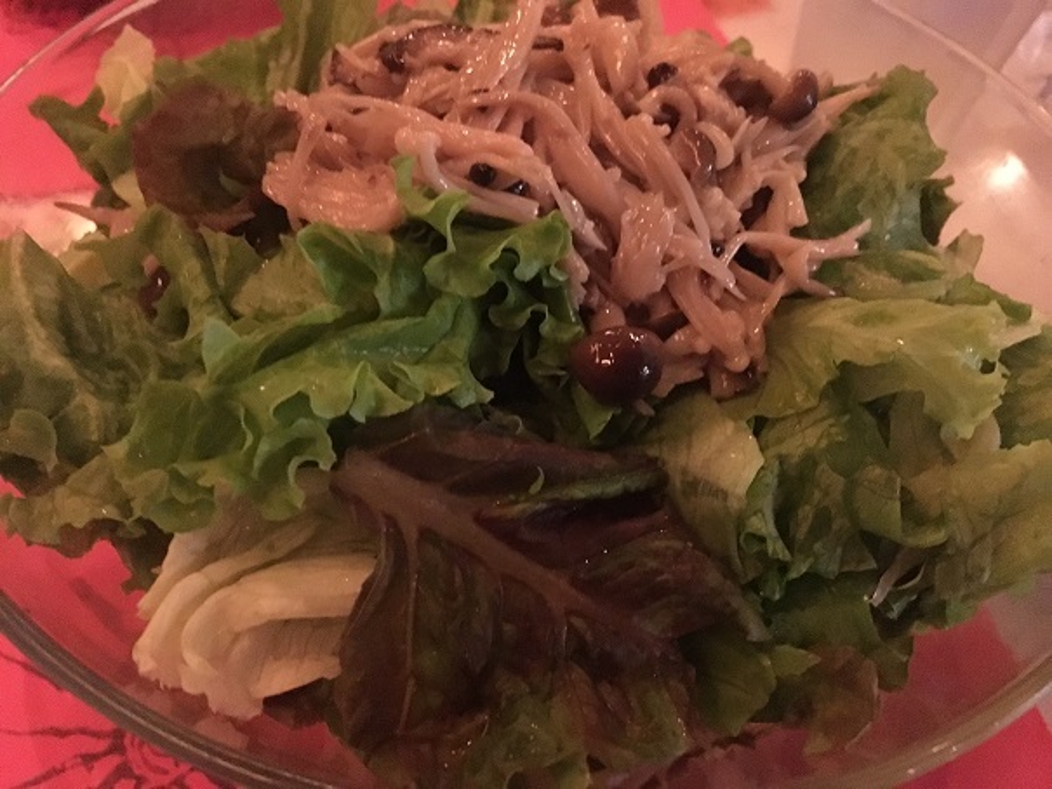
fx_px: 882
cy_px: 394
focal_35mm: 29
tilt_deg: -50.9
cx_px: 526
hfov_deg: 61.6
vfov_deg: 48.2
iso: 1250
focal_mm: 4.15
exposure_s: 1/15
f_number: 2.2
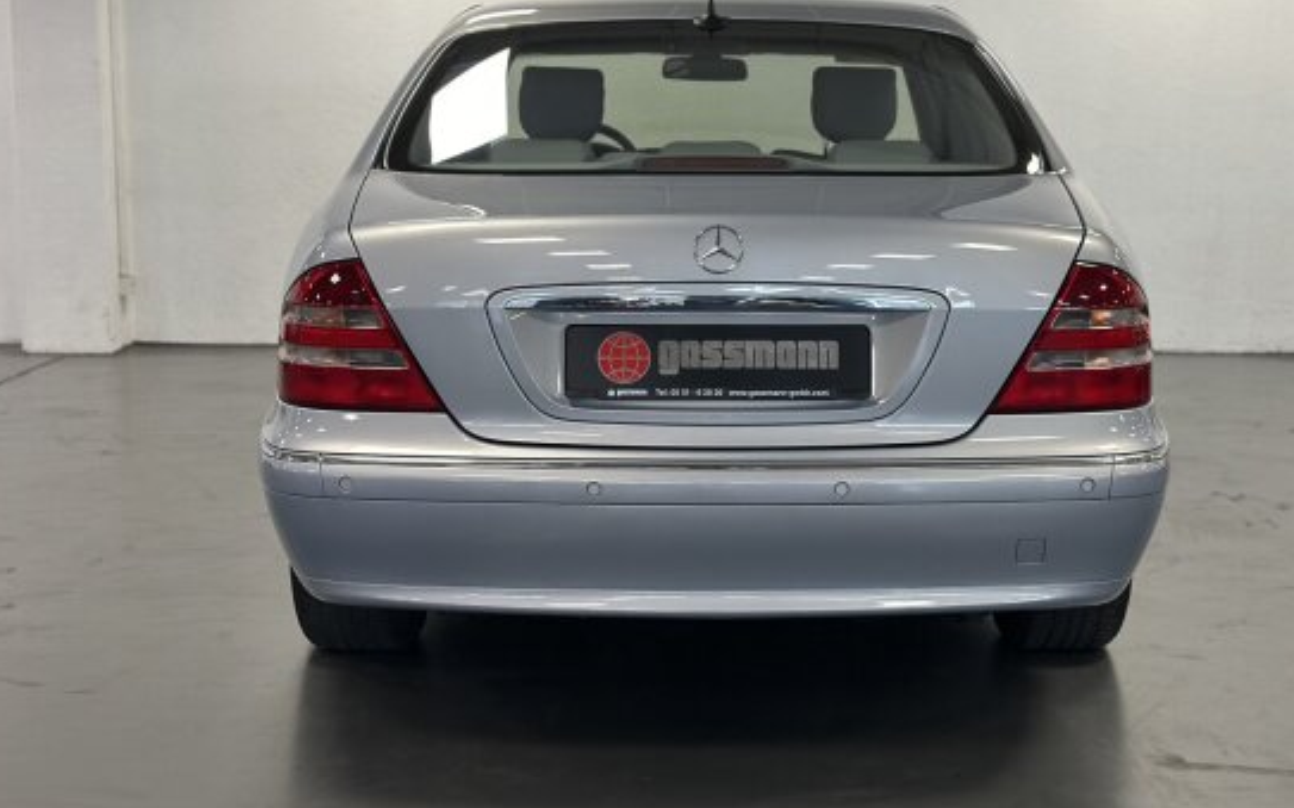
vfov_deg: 21.6
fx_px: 2115
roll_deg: +0.1
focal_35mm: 60
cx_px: 732
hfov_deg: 34.0
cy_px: 338
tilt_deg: -6.9
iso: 125
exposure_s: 1/85
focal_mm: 6.86
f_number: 1.78
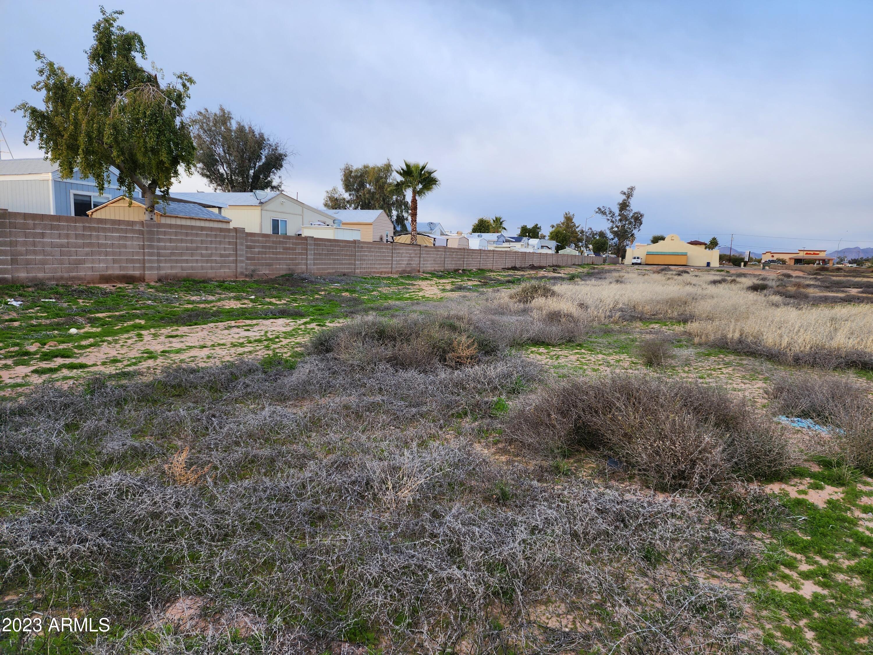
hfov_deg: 73.9
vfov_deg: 58.9
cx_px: 436
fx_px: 580
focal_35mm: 23
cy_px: 328
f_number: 1.8
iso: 25
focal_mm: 6.4
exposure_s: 1/180
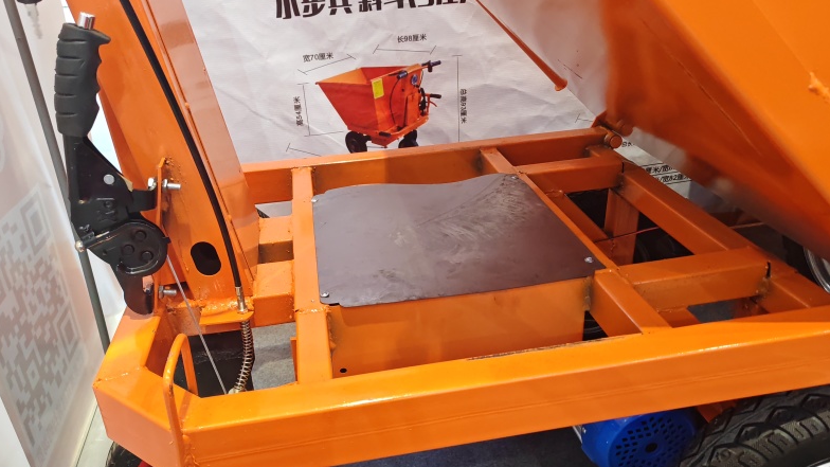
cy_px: 241
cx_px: 413
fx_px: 660
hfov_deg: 64.3
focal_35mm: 30
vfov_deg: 38.9
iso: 640
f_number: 1.95
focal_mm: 5.52
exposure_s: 1/50
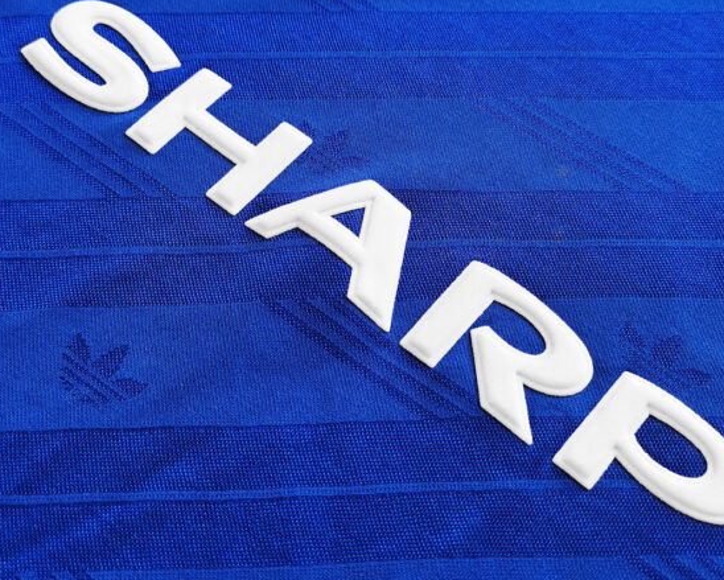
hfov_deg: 39.5
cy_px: 285
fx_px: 1008
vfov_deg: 32.1
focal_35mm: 47
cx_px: 380
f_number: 1.8
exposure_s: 1/120
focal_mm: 5.58
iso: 50
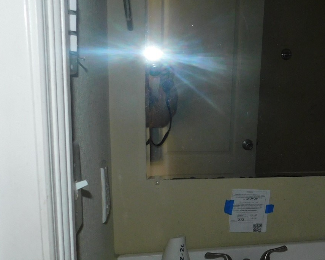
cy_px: 160
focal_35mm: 42
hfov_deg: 40.6
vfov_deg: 35.5
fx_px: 404
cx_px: 290
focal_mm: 4
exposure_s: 1/30
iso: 200
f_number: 3
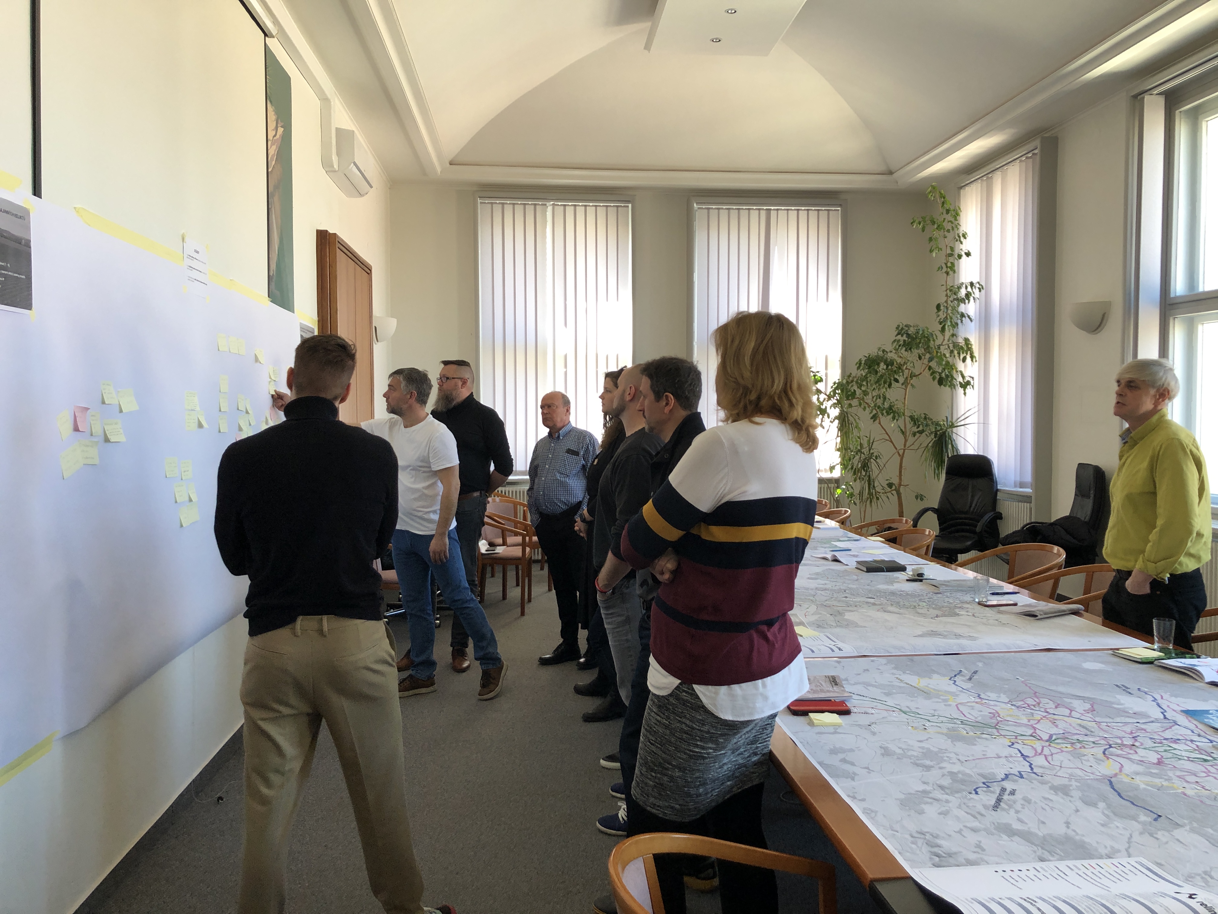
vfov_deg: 49.7
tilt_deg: -3.4
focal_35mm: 28
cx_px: 609
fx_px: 985
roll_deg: +0.7
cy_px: 457
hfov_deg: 63.4
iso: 25
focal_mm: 3.99
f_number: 1.8
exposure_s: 1/40
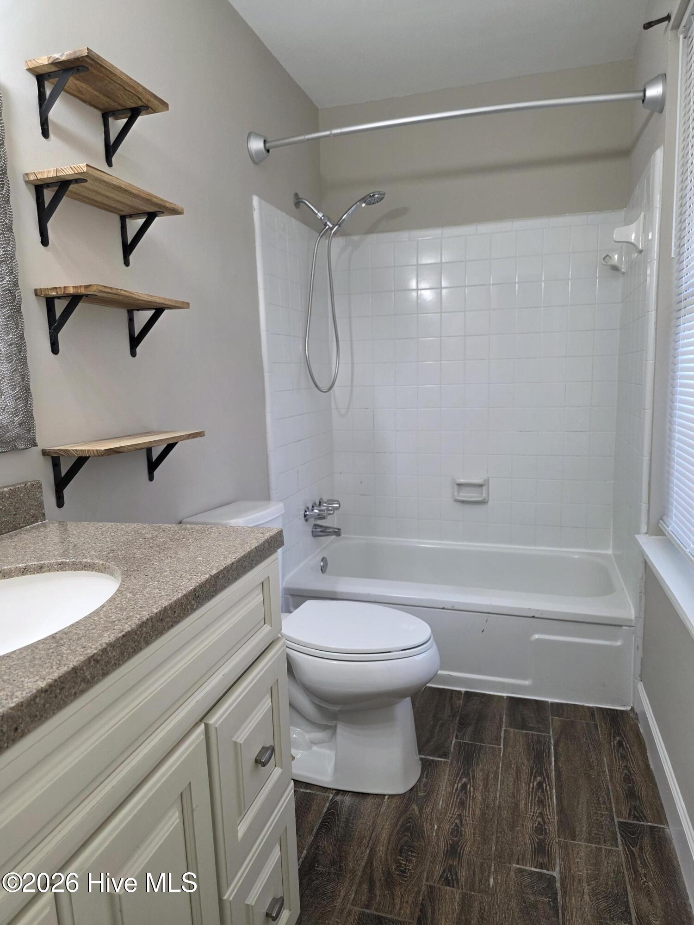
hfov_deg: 58.9
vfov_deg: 73.9
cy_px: 462
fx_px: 615
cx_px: 347
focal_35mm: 23
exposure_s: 1/120
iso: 200
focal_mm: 6.3
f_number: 1.7
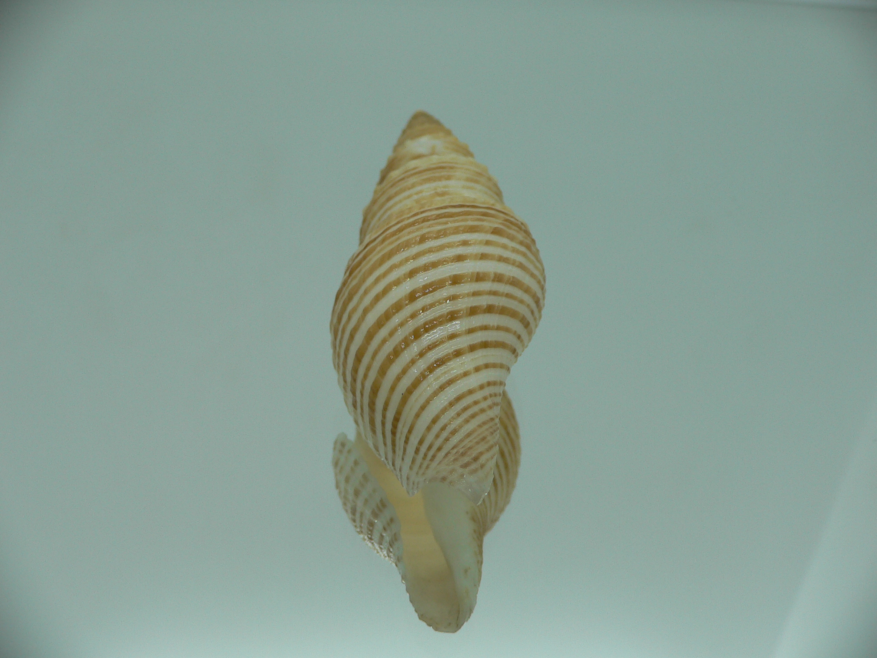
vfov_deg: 40.7
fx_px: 887
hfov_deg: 52.6
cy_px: 329
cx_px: 438
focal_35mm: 35
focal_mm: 4.6
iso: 80
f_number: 2.8
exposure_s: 1/60
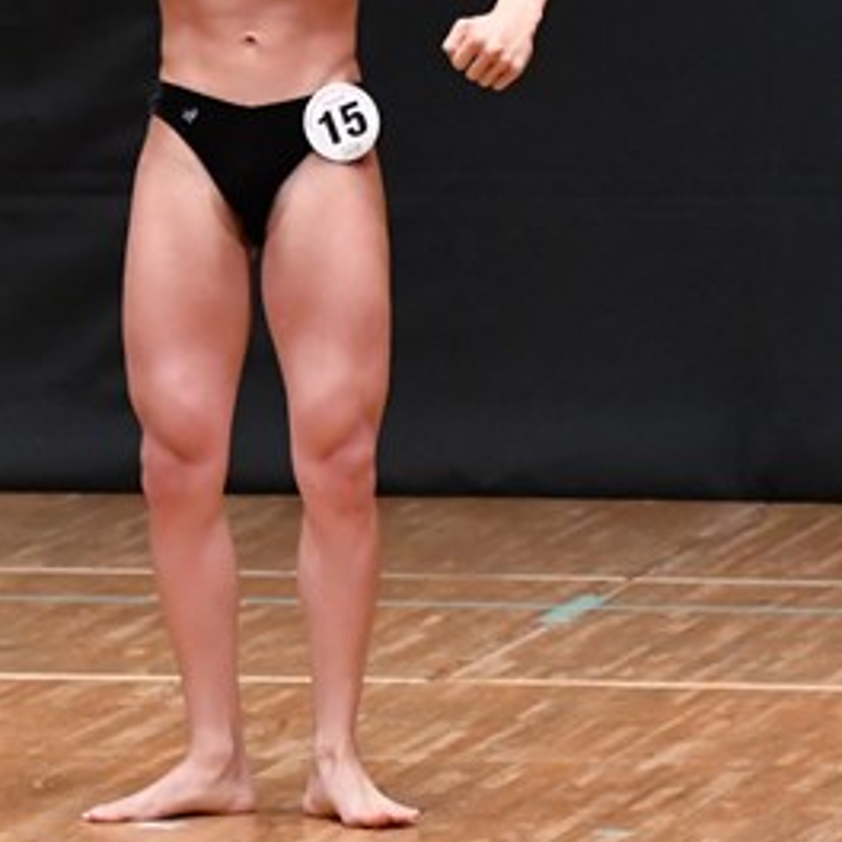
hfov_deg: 2.8
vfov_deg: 2.8
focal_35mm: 635
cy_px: 207
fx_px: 17475
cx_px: 716
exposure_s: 1/400
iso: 6400
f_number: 5.6
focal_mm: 170
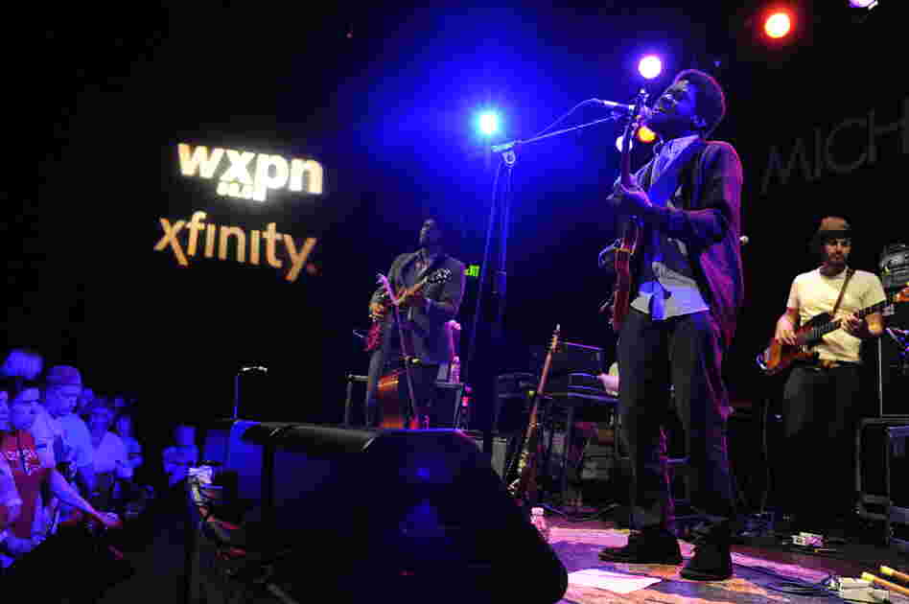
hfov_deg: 65.5
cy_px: 302
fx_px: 706
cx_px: 454
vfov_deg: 46.3
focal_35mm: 28
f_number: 2.8
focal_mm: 28
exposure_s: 1/250
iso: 3200
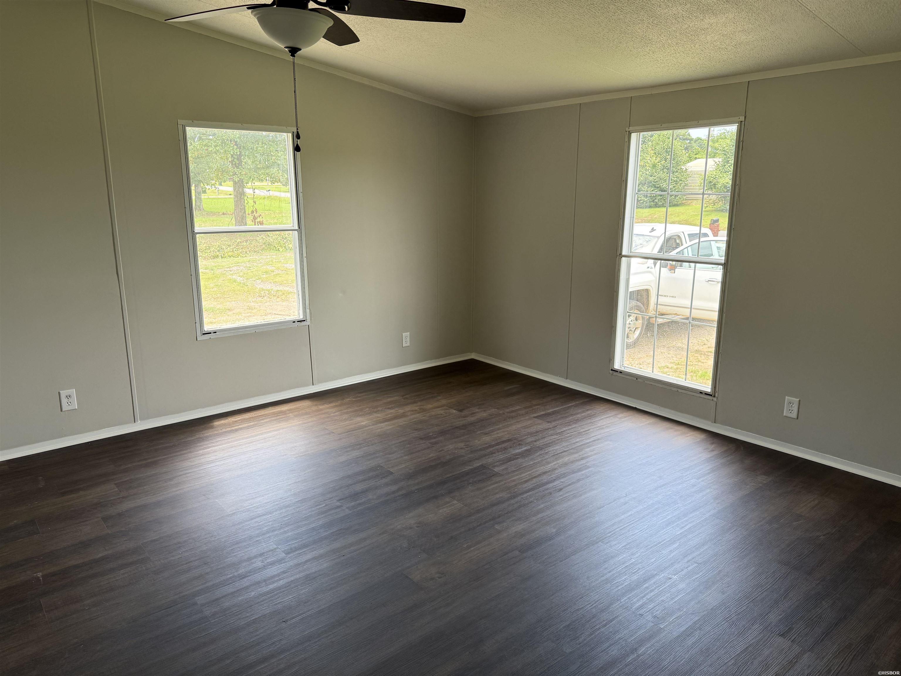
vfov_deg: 56.8
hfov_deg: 71.6
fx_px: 625
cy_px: 338
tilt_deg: -12.5
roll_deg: +0.1
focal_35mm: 24
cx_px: 450
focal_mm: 6.76
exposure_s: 1/234
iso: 100
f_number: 1.78
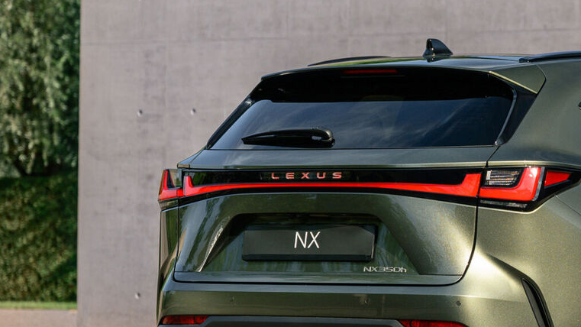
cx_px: 499
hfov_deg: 11.6
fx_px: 2850
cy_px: 155
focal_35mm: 185
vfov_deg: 6.6
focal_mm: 70
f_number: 3.2
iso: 160
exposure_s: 1/1000
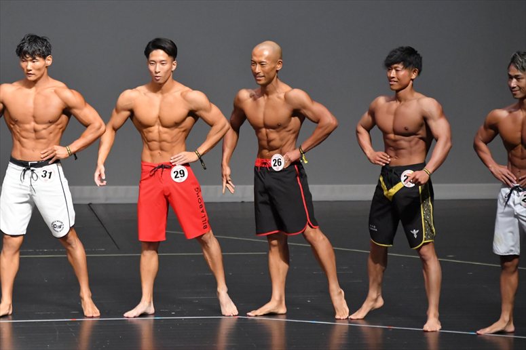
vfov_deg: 4.4
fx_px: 4600
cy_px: 175
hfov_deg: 6.5
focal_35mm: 315
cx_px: 263
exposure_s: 1/400
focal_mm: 210
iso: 8000
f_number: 5.6
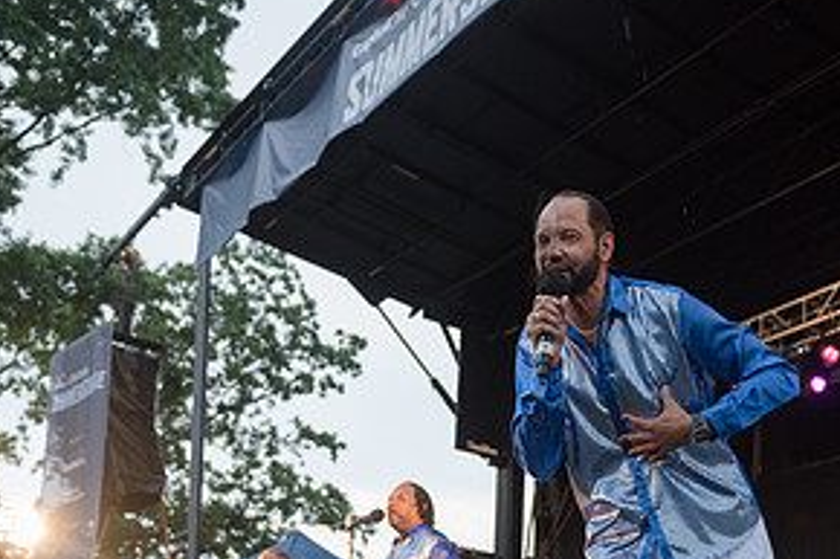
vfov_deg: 24.2
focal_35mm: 54
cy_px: 517
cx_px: 545
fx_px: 1259
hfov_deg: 36.6
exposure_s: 1/250
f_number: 3.2
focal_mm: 27
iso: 1250
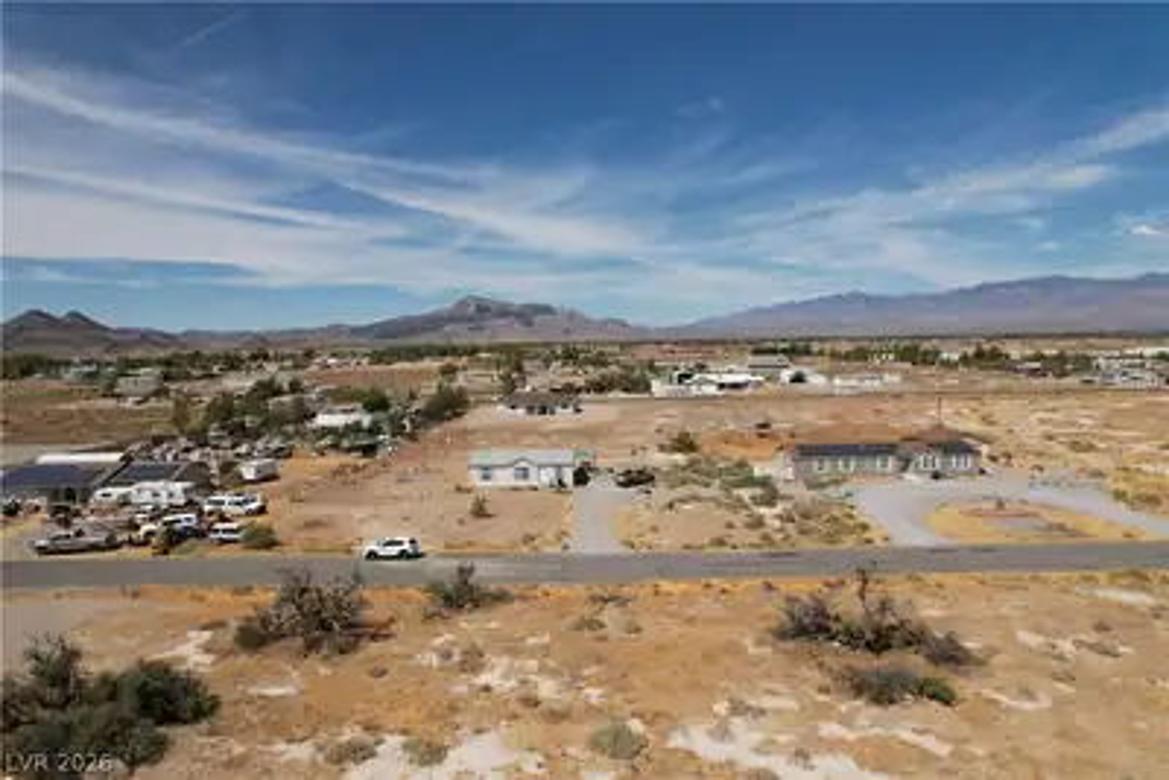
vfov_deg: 57.3
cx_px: 584
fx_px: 715
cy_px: 390
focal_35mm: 22
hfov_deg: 78.6
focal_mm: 8.38
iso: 100
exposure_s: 1/200
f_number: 2.8
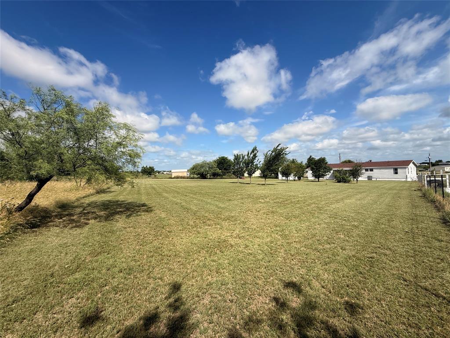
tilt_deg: +0.7
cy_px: 169
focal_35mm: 14
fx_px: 182
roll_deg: +2.3
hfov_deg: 102.1
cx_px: 225
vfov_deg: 85.7
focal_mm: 2.22
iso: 50
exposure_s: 1/3663
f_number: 2.2
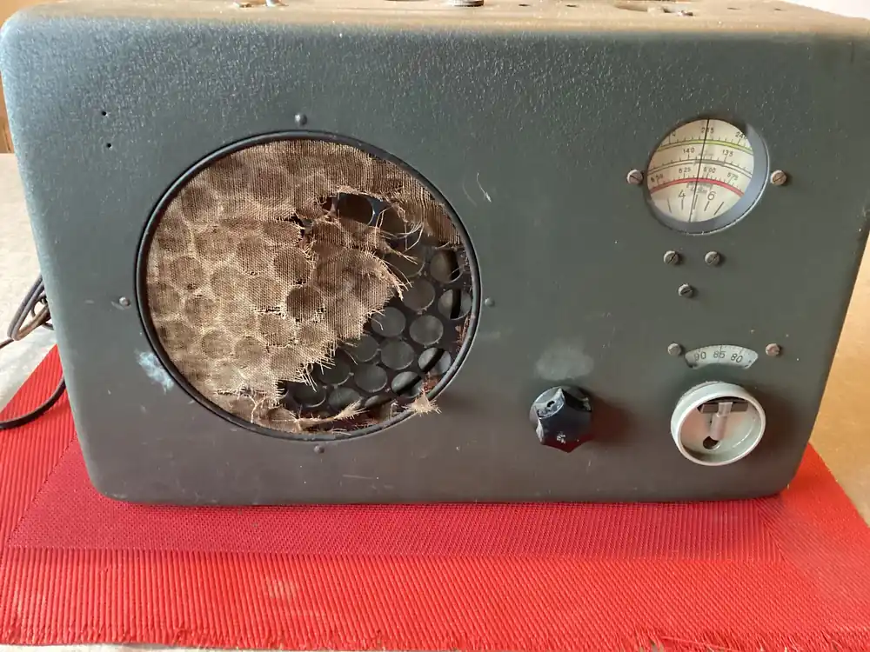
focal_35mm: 31
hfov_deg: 58.4
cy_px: 326
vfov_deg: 45.4
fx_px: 779
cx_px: 435
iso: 400
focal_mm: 3.3
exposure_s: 1/25
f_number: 2.4
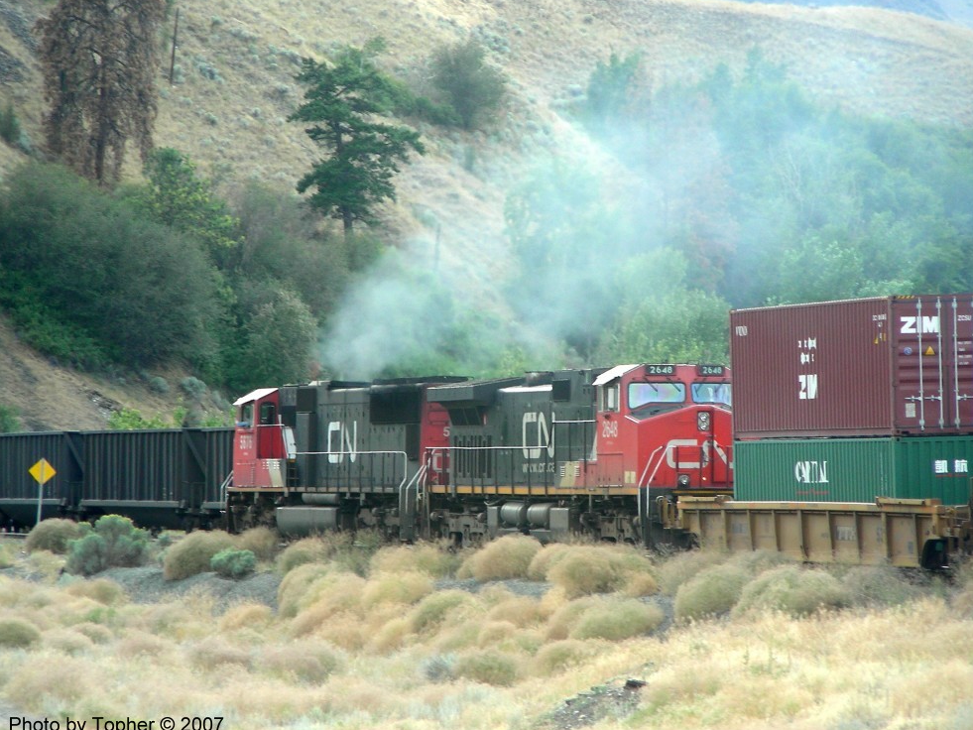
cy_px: 370
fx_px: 6747
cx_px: 491
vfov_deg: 6.2
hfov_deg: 8.2
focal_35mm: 240
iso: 50
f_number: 3.5
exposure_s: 1/176
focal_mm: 38.3
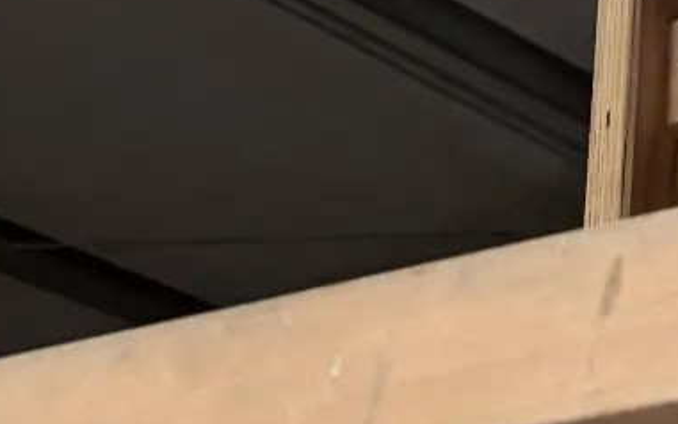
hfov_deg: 14.3
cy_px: -996
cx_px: 947
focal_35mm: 139
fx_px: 2568
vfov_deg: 7.7
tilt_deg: +44.2
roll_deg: -2.3
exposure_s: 1/236
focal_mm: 5.96
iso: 40
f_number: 1.6
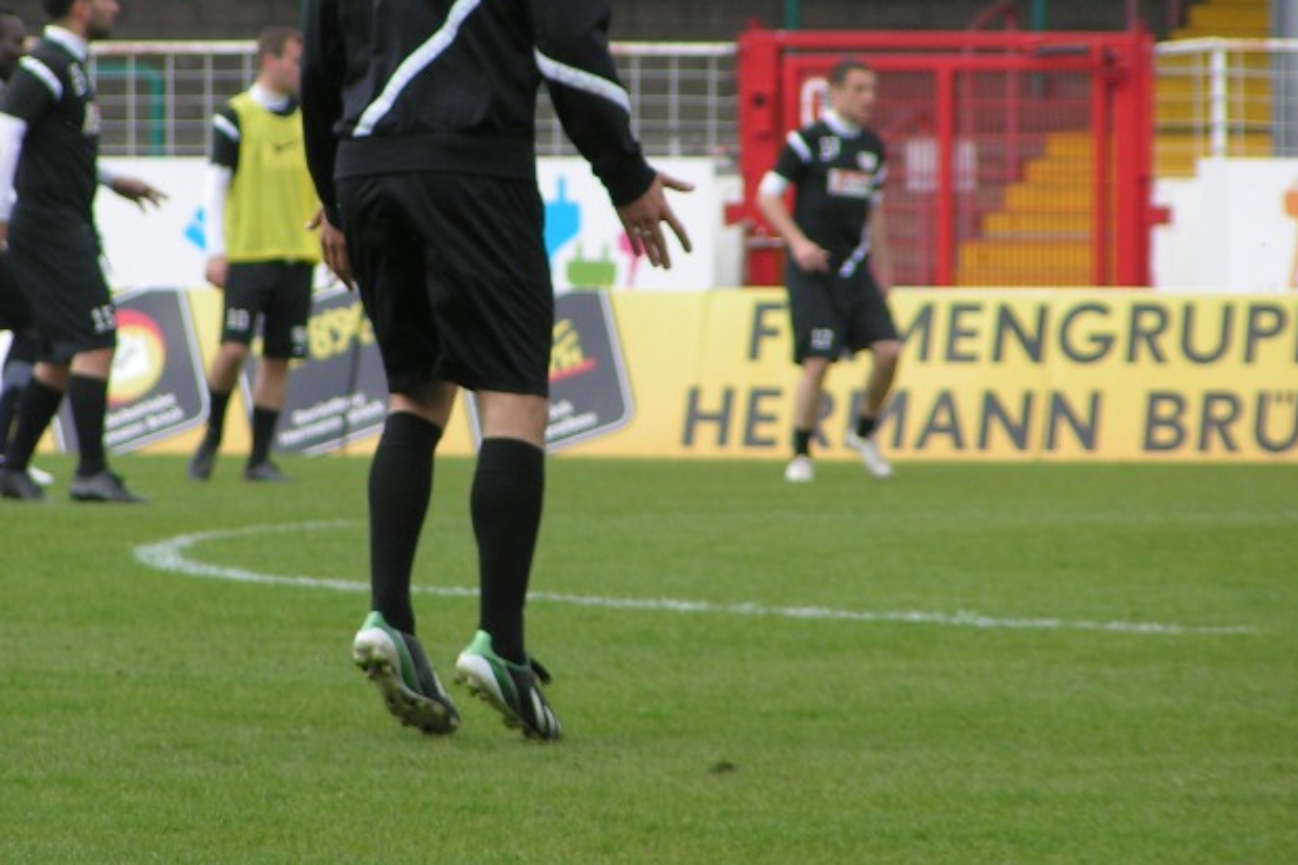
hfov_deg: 5.2
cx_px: 517
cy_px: 239
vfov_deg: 3.4
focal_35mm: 400
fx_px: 14421
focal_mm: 45.4
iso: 50
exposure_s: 1/400
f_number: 3.5
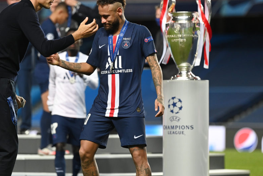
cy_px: 75
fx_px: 1659
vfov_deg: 6.1
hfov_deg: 9.1
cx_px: 124
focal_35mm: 227
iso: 4000
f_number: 3.2
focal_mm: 175
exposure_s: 1/2000
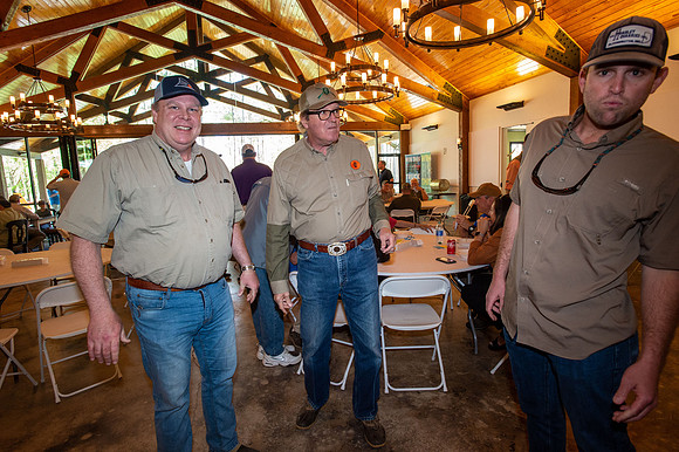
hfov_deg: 86.9
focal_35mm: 19
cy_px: 226
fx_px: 358
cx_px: 340
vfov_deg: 64.5
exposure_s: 1/125
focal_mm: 19
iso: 2800
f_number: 6.3
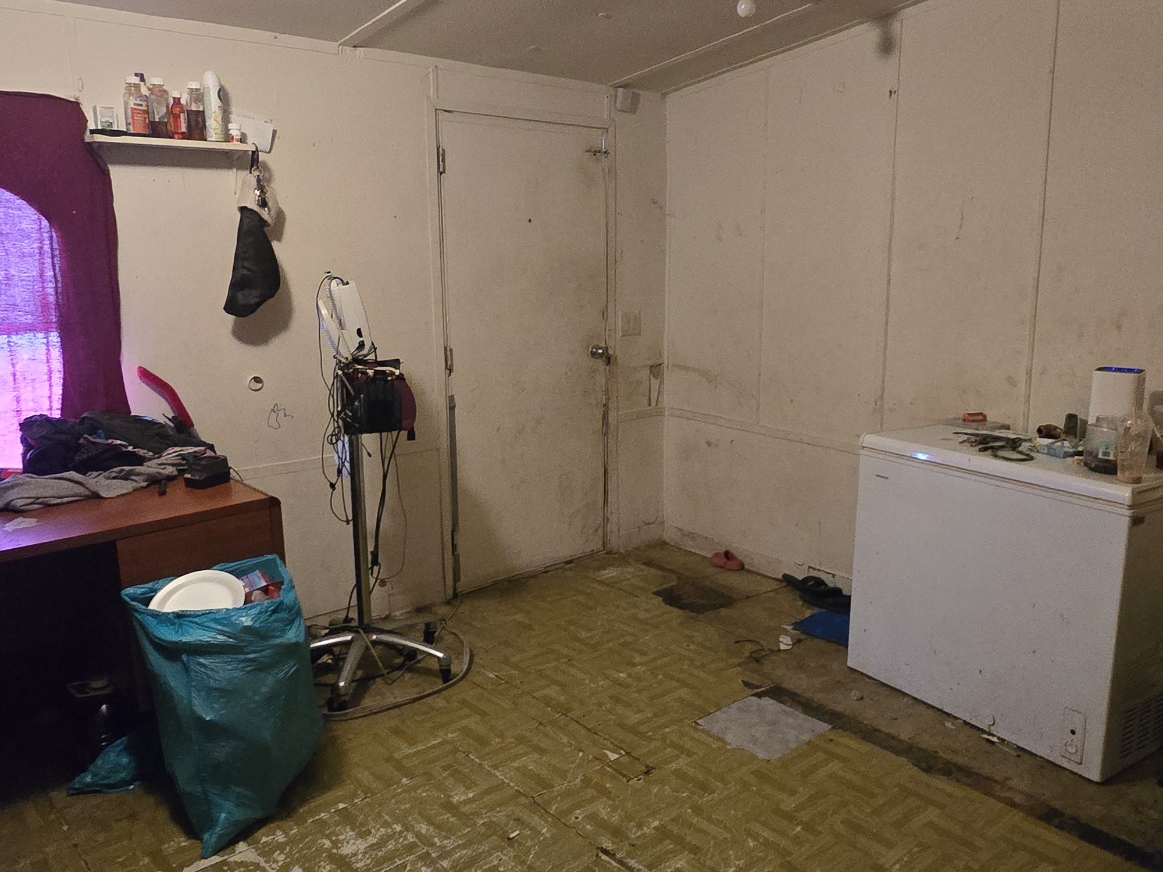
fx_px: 874
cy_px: 414
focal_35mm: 26
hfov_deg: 67.0
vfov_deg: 53.0
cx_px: 660
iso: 1250
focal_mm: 2.2
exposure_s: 1/60
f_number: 2.2
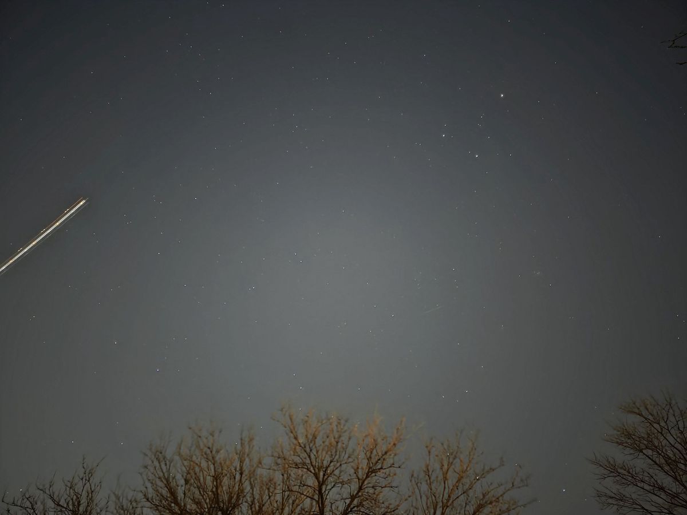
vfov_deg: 58.9
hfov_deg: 73.9
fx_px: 456
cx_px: 344
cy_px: 258
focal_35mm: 23
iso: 640
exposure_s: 5.49
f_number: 1.7
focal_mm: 6.3
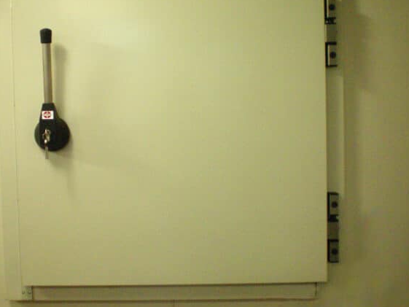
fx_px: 615
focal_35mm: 52
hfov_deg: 36.6
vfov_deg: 28.0
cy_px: 136
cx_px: 149
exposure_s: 1/40
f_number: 3.1
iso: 400
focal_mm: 6.3
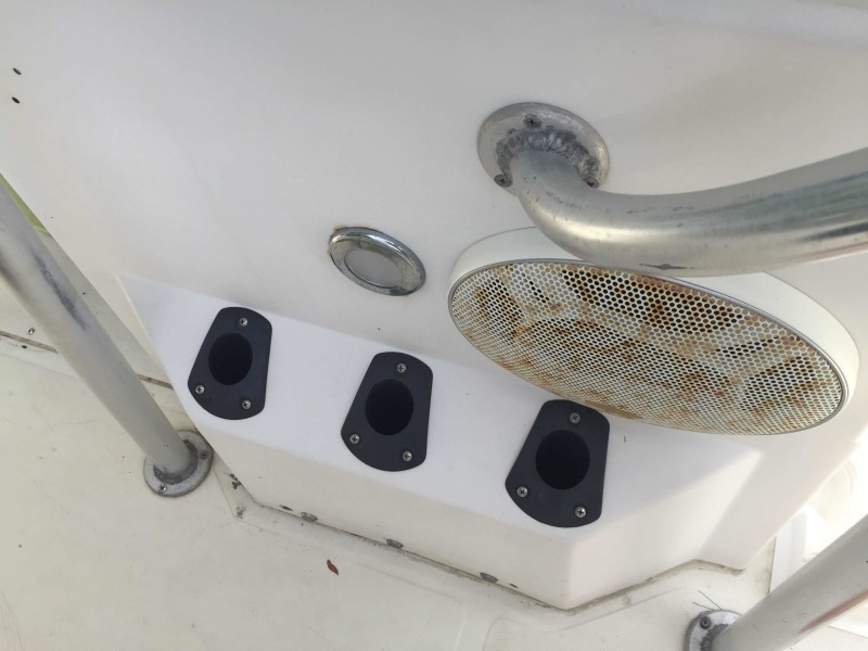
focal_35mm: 29
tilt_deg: -62.9
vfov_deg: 48.2
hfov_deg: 61.7
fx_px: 727
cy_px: 326
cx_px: 434
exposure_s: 1/599
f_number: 2.2
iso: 32
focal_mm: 4.15
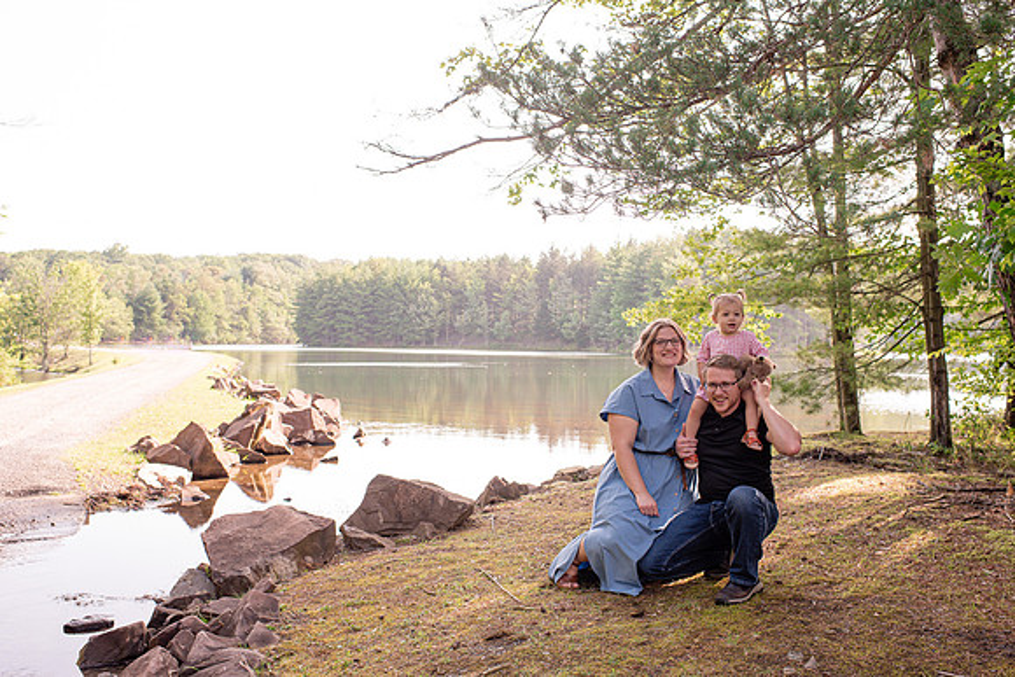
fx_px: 1031
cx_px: 508
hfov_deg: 52.4
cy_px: 338
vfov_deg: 36.4
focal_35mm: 37
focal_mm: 35
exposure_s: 1/400
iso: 400
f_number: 5
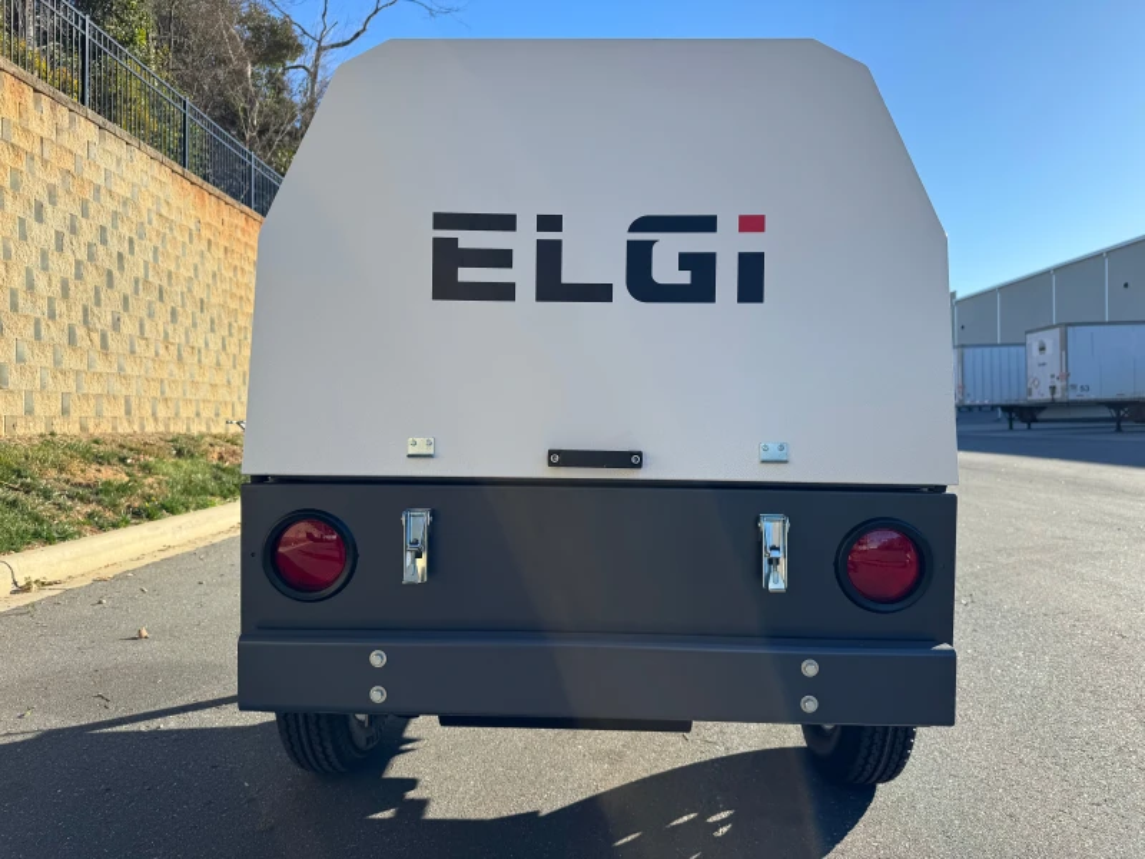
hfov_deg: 71.6
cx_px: 572
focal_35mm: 24
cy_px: 430
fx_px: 794
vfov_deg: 56.8
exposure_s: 1/2415
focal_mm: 6.76
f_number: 1.78
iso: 80
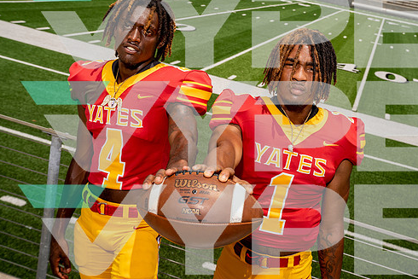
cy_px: 127
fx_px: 523
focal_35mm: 45
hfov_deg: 43.5
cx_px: 238
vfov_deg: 29.9
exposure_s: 1/250
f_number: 7.1
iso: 100
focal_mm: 38
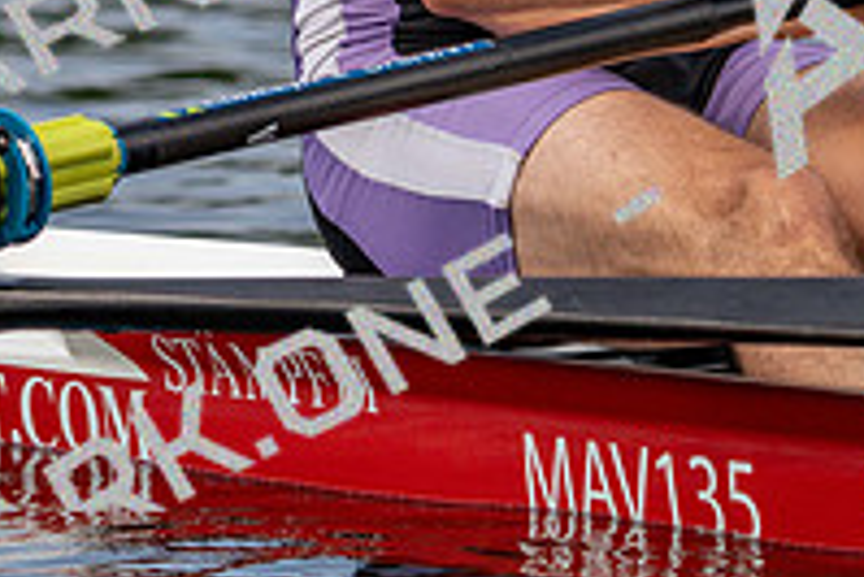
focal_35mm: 583
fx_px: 14002
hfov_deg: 3.5
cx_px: 382
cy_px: -232
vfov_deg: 2.4
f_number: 5.6
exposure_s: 1/1600
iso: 320
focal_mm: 200
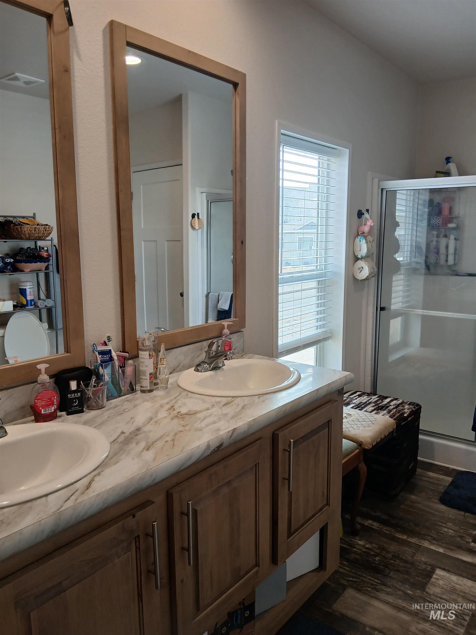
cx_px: 238
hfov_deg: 53.1
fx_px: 477
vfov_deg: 67.3
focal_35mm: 26
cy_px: 318
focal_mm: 3.98
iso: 40
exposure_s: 1/60
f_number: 1.8
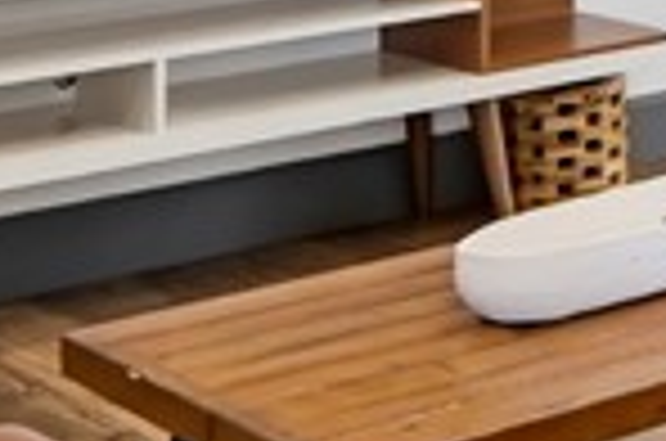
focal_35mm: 125
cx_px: 1485
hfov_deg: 13.2
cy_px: -382
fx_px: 2308
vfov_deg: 10.2
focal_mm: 11.5
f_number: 7.1
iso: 500
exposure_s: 1/20
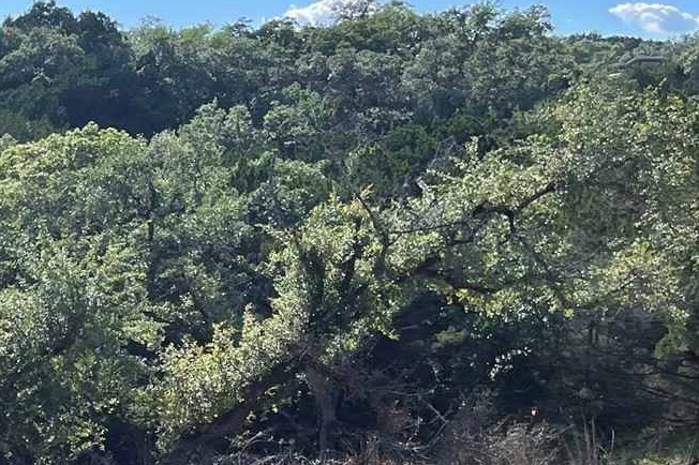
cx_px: -310
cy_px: 639
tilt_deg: -16.0
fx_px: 1650
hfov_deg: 20.8
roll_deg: -0.6
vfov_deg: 15.2
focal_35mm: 85
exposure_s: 1/1597
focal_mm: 5.1
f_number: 1.6
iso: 32
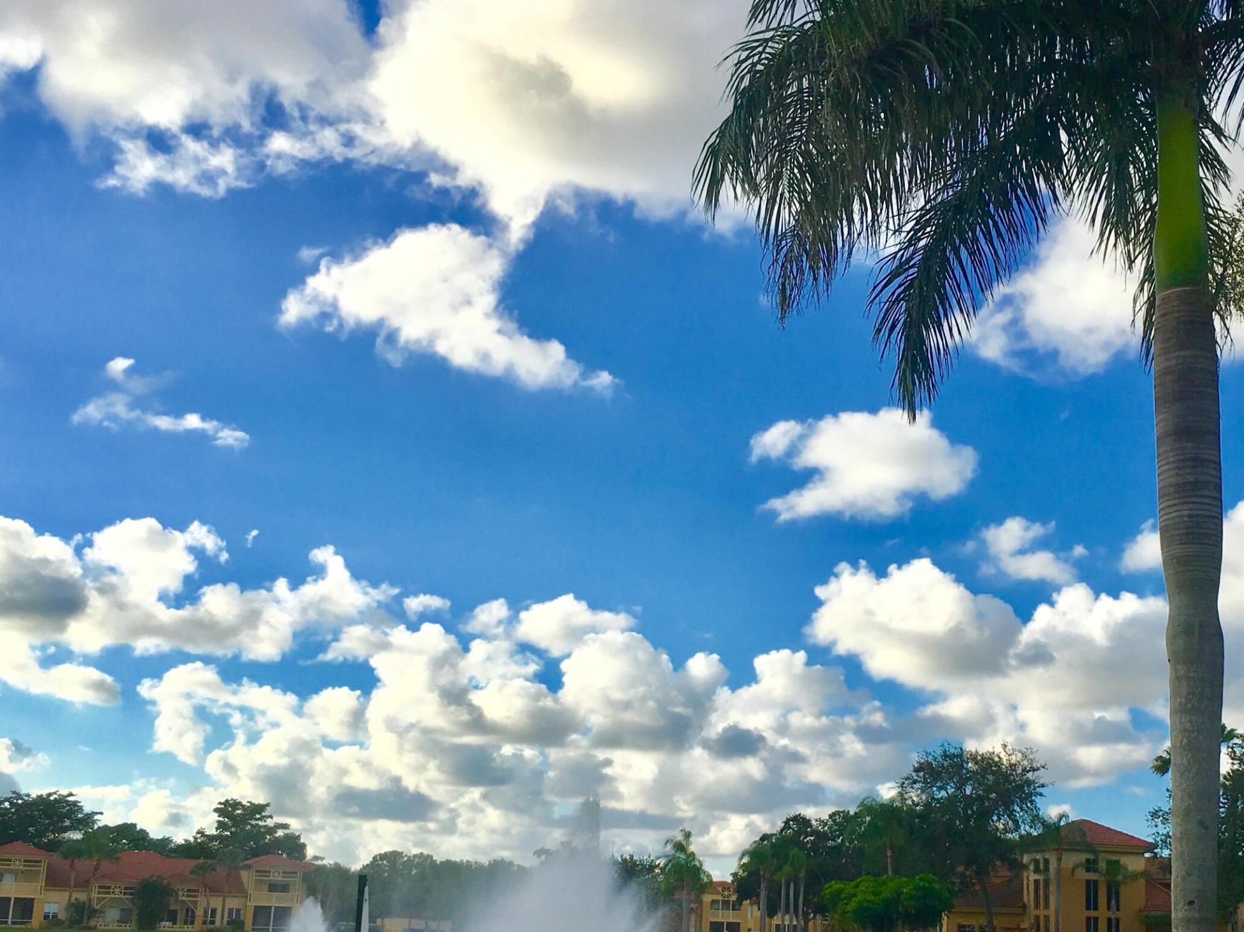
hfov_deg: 44.3
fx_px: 1509
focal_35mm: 42
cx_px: 811
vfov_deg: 34.0
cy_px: 638
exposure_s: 1/1923
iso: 25
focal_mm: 4.15
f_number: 2.2
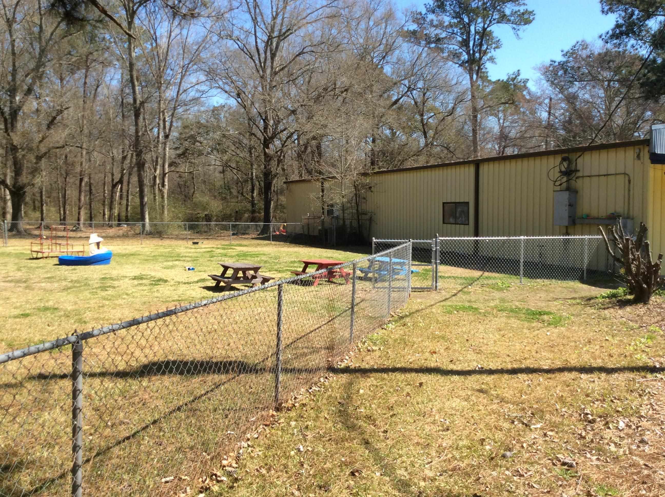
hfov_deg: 56.9
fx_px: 614
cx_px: 332
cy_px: 248
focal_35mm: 32
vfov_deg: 44.1
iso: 32
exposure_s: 1/752
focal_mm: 3.3
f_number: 2.4
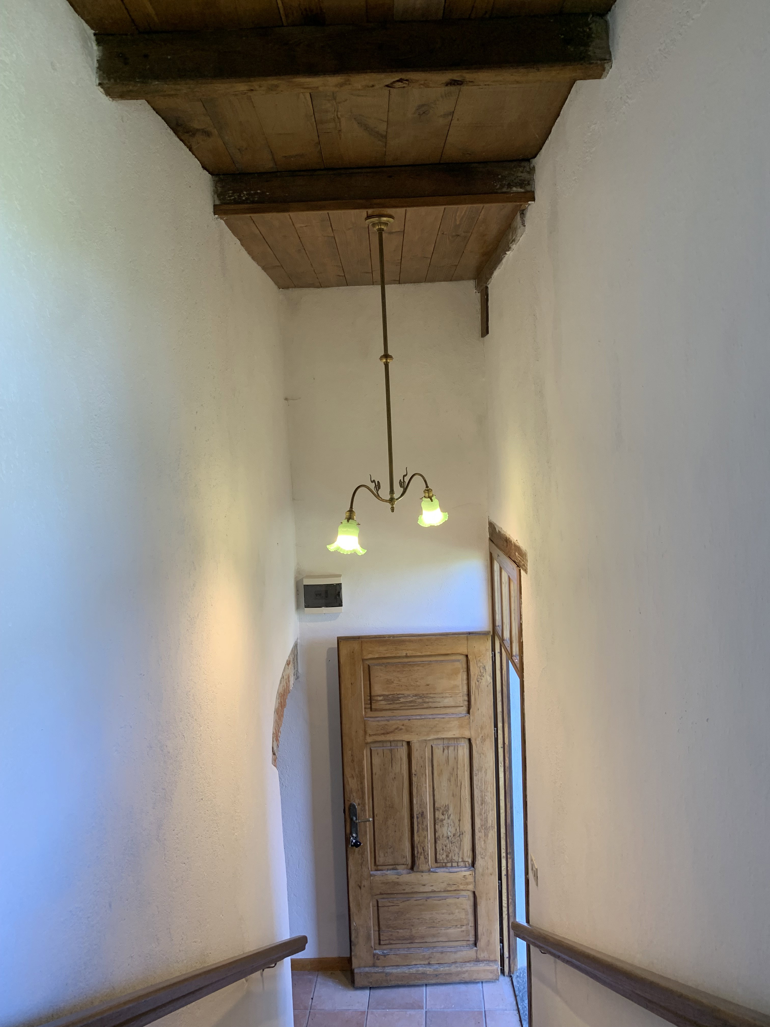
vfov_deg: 67.3
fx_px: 771
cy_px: 514
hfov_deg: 53.1
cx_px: 385
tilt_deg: -5.6
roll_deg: +2.3
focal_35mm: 26
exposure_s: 1/115
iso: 100
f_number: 1.8
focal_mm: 4.25
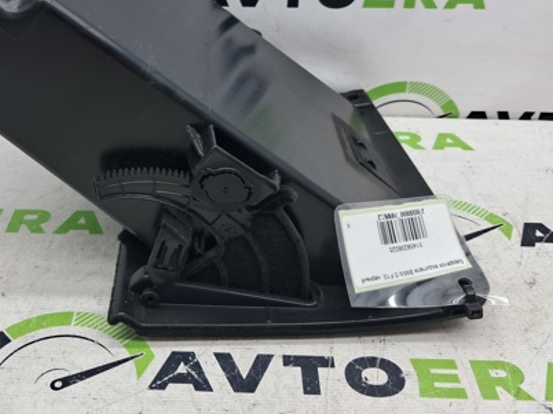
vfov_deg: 33.3
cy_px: 141
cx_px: 202
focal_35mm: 43
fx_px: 687
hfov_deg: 43.5
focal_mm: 4
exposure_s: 1/50
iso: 50
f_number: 1.8
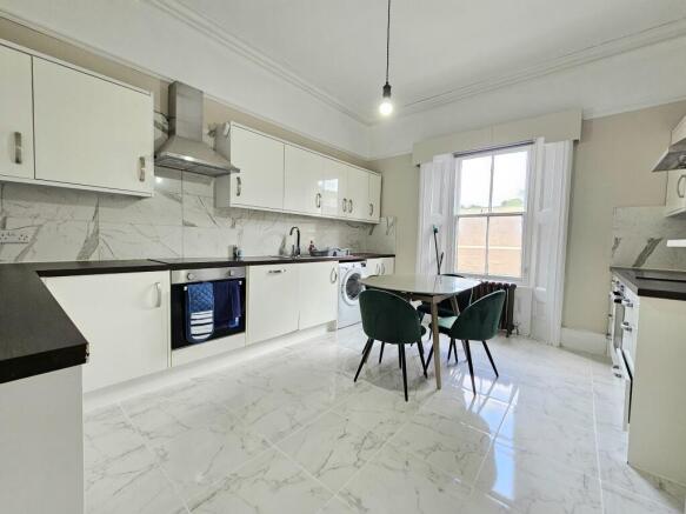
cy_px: 257
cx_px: 343
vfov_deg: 89.9
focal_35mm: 13
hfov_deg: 106.2
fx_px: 258
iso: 125
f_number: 2.2
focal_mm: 2.2
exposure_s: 1/71.4
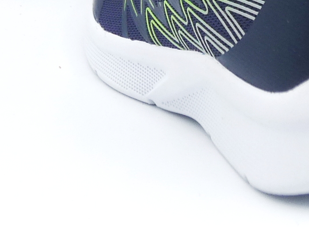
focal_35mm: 158
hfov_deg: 12.4
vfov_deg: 9.3
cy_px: 14
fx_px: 1410
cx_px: 258
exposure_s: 1/250
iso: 100
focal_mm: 7.1
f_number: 4
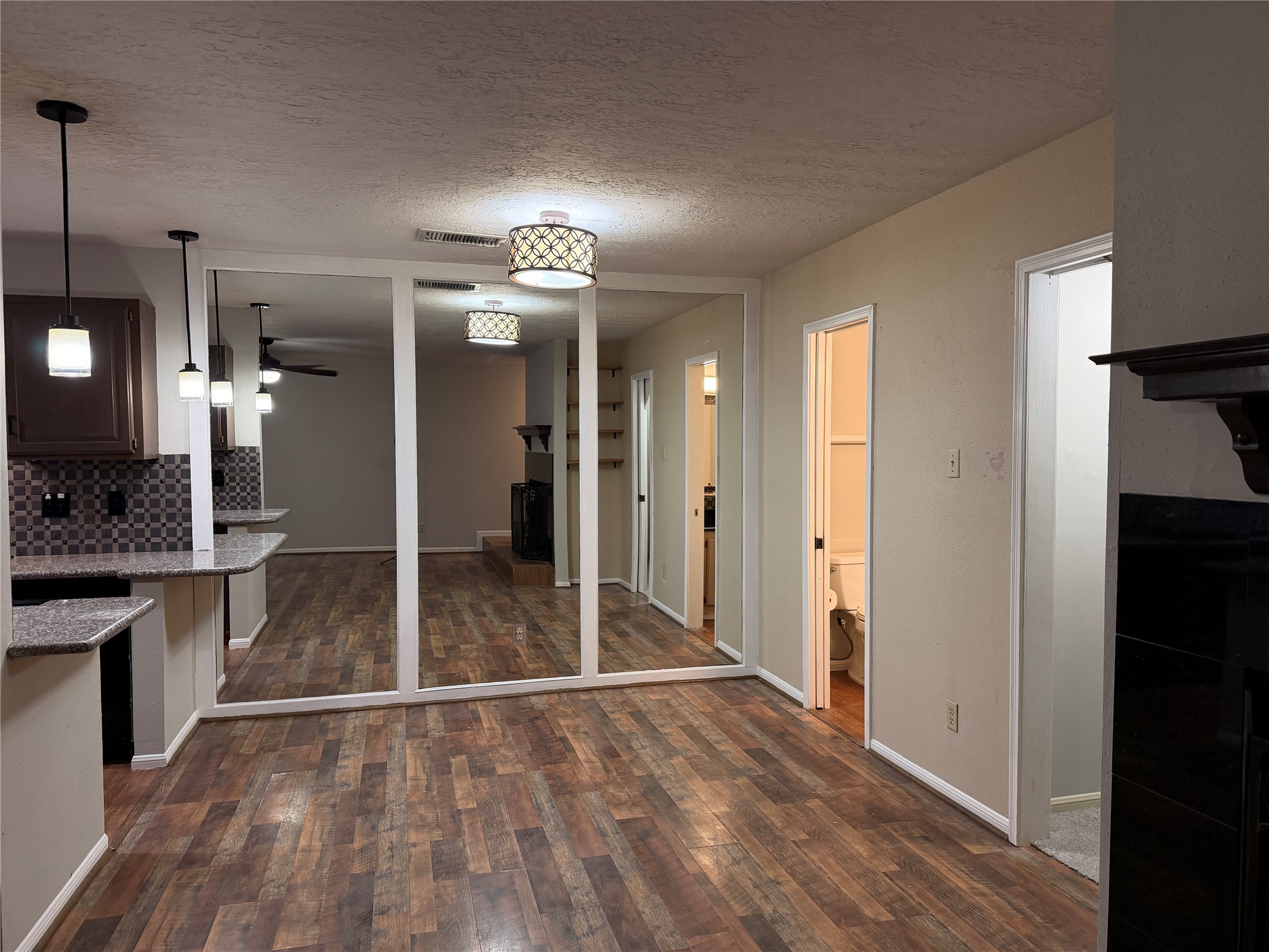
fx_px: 880
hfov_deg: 71.6
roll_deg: +0.4
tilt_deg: -2.8
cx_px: 634
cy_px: 476
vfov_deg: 56.8
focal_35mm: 24
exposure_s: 1/60
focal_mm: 6.76
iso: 200
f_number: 1.78
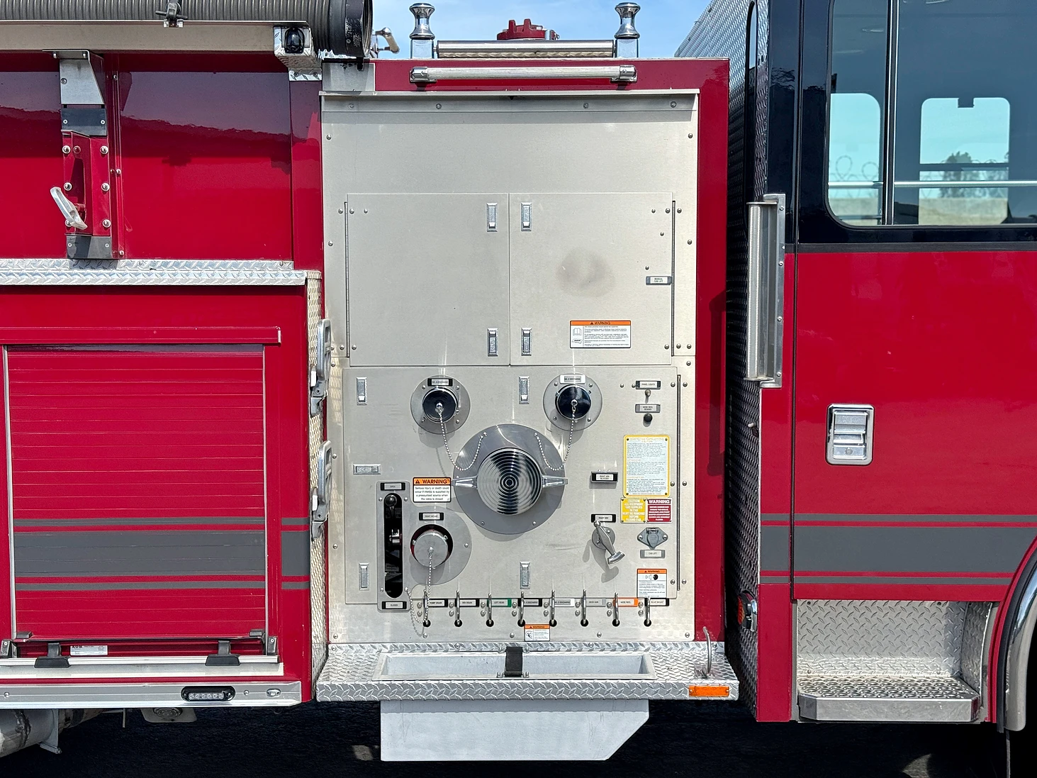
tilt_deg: -4.4
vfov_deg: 30.3
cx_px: 518
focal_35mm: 48
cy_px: 389
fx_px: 1438
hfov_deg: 39.7
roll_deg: +1.2
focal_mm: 6.76
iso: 80
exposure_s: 1/5208
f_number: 1.78
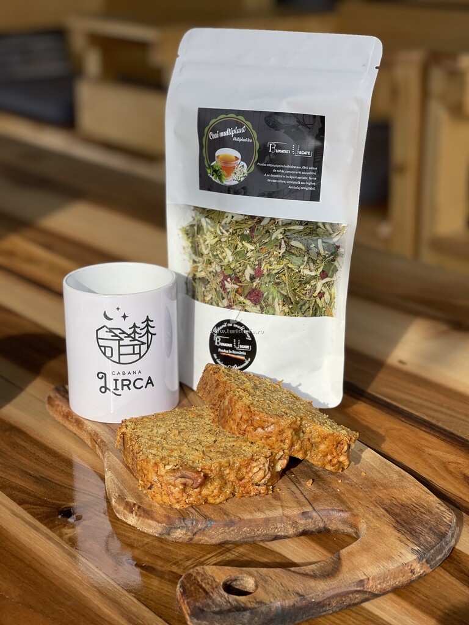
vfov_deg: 30.3
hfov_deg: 22.9
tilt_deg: -19.2
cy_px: 312
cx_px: 234
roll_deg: +1.1
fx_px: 1156
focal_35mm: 64
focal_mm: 7.5
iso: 32
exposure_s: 1/573
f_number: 2.2
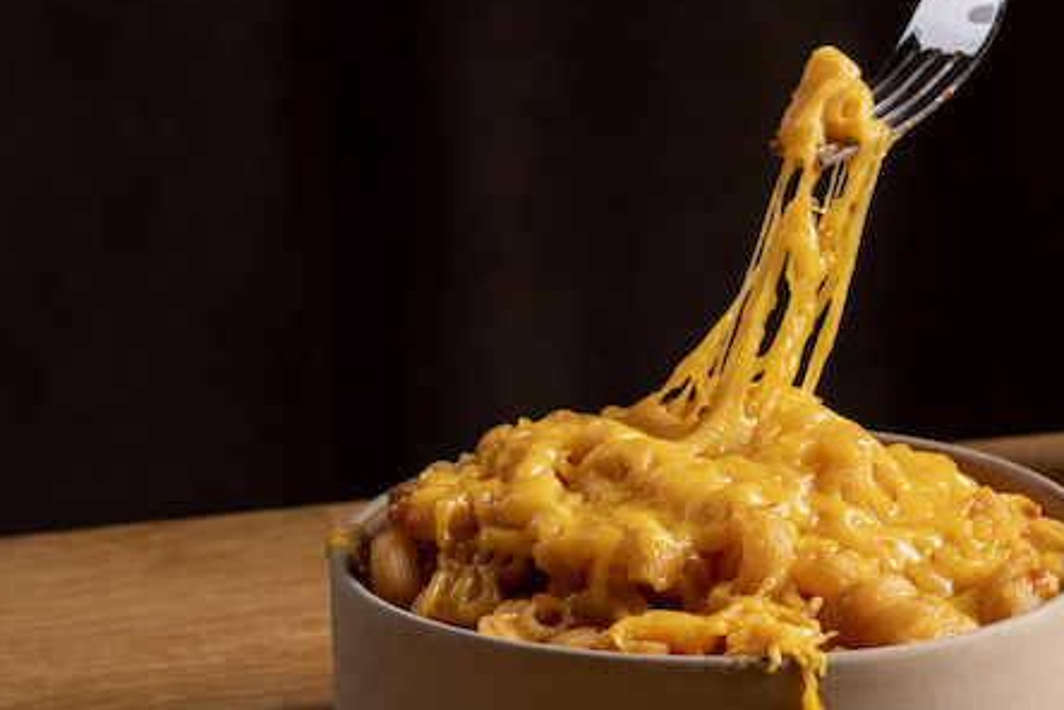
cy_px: 584
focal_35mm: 162
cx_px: 839
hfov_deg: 12.6
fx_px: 4788
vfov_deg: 8.5
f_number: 11
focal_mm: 90
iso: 200
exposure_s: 1/200
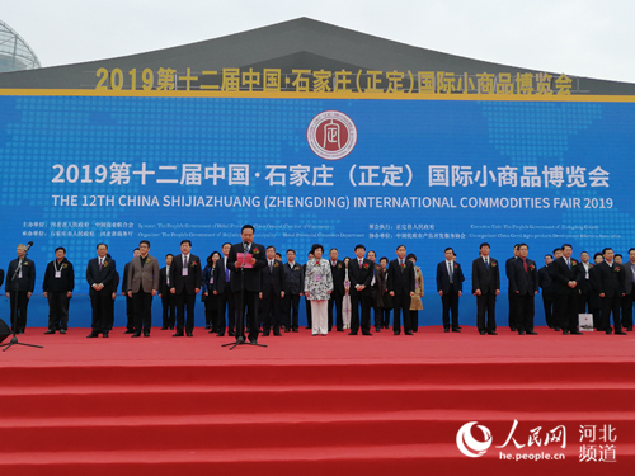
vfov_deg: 40.7
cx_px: 318
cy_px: 238
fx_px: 642
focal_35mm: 35
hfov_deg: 52.6
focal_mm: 3.96
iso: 50
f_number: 1.8
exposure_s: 1/979
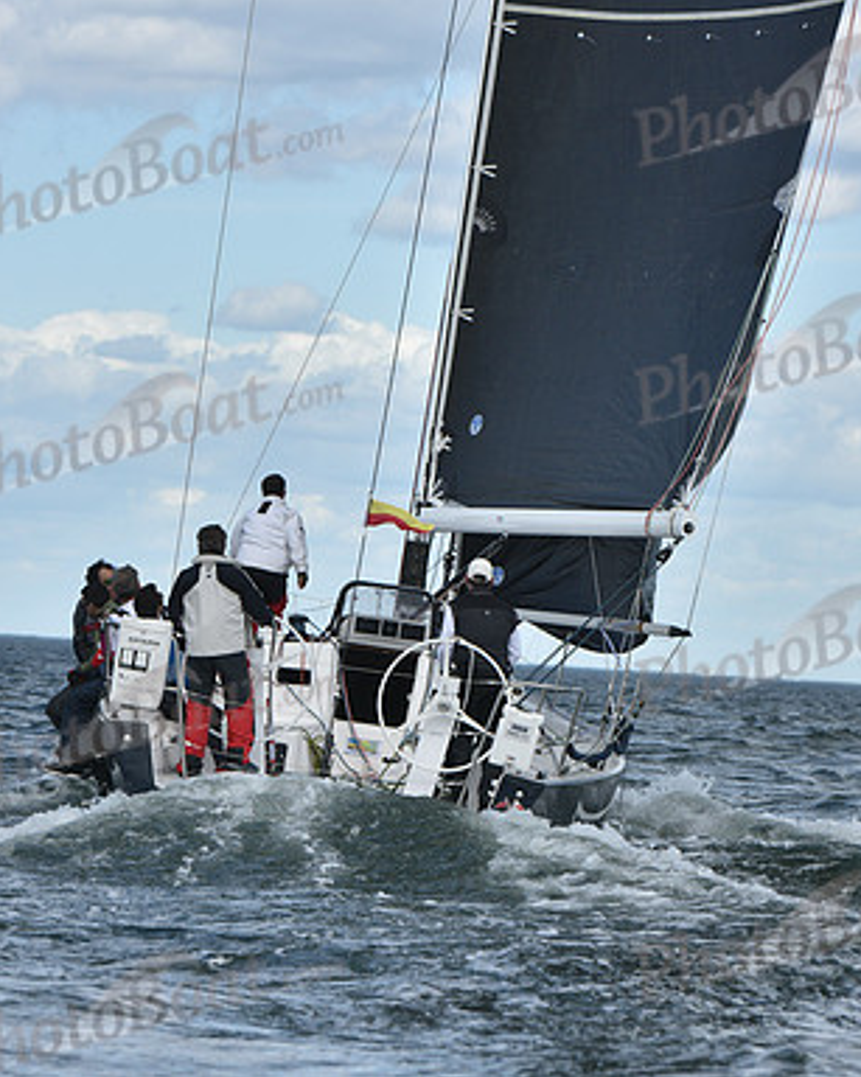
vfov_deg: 7.6
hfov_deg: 6.1
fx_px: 8126
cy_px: 537
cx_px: 491
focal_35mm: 255
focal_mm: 180
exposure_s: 1/1000
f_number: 8
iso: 320
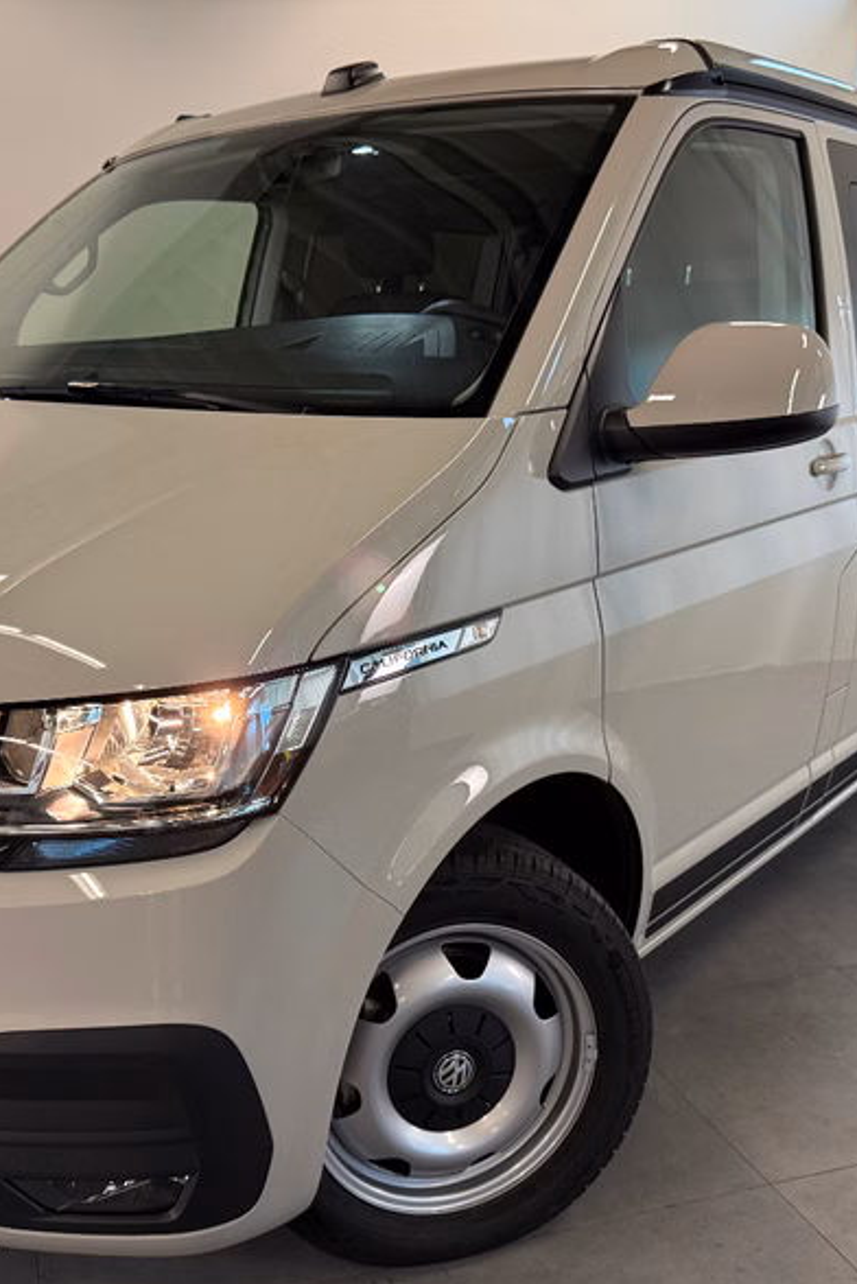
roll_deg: +0.6
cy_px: 654
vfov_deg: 55.8
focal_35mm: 34
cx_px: 308
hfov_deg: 38.6
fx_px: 1213
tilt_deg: -14.1
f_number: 1.78
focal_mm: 6.76
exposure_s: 1/100
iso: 200
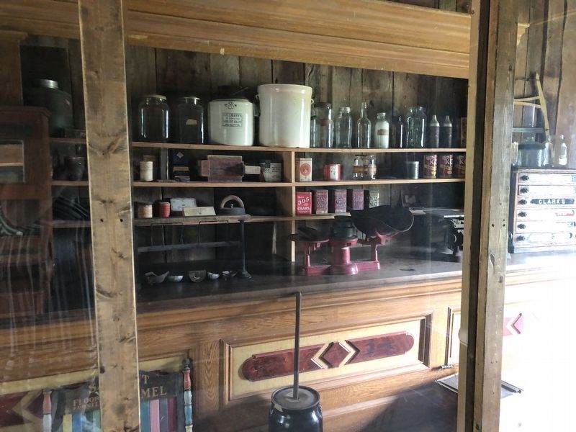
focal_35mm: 28
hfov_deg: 63.4
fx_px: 466
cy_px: 216
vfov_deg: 49.7
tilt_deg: -8.0
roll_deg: -0.2
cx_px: 288
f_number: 1.8
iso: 100
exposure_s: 1/7
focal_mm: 4
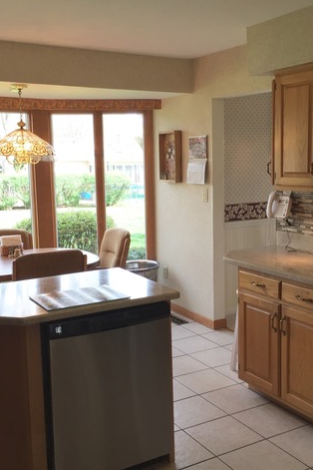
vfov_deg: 47.4
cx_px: 178
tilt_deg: -8.1
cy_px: 233
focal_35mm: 41
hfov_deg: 32.6
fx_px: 535
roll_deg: +0.9
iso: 50
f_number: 2.2
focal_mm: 4.15
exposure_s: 1/120
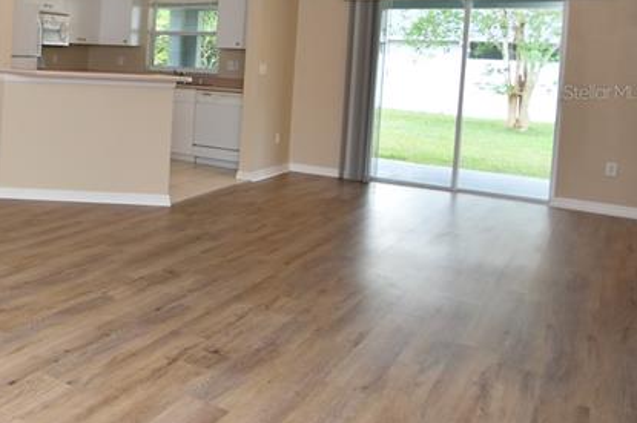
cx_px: -135
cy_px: 92
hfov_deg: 38.1
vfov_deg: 34.9
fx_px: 654
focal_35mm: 37
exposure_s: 1/80
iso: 200
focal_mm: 10
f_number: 4.5
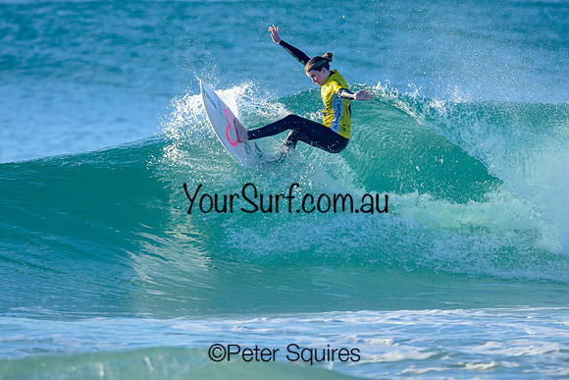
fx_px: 17360
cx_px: 283
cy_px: 168
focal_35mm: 1098
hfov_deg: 1.9
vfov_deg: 1.3
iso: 560
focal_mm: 800
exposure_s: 1/2000
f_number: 6.3
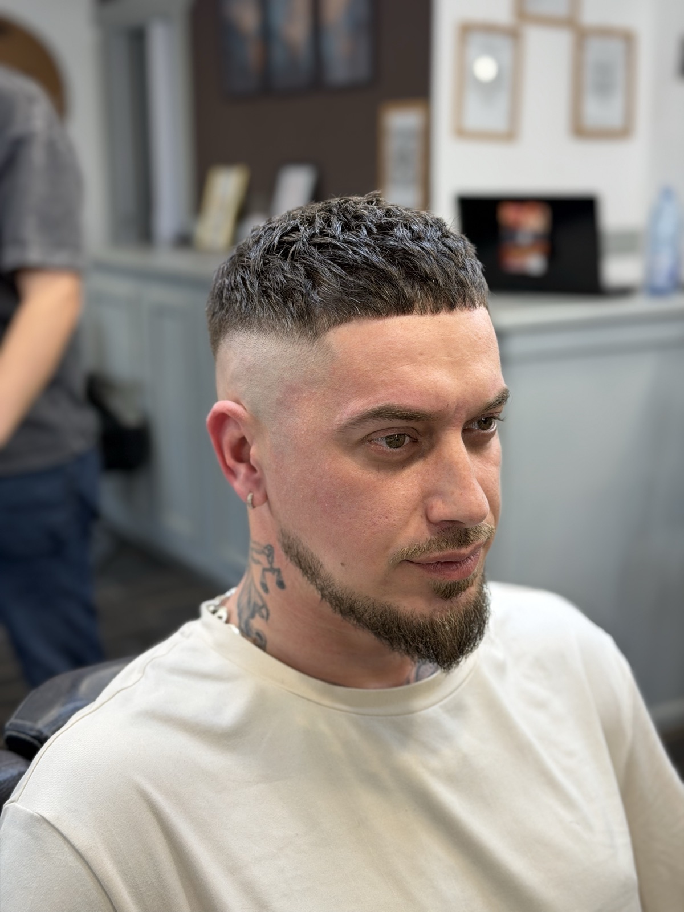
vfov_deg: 39.7
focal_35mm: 48
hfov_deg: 30.3
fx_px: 1265
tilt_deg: -12.5
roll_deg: +0.2
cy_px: 456
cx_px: 342
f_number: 1.78
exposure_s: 1/121
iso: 50
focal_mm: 6.76
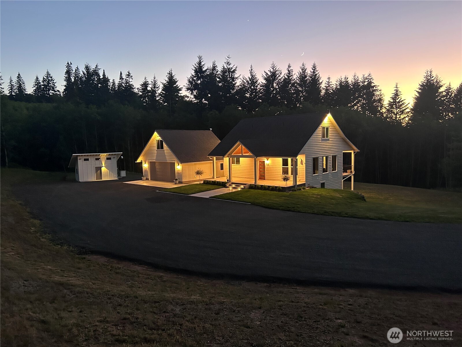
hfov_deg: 67.3
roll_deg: +1.8
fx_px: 347
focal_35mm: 26
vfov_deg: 53.1
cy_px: 174
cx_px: 231
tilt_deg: -4.9
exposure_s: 1/30
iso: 500
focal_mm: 5.7
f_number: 1.5
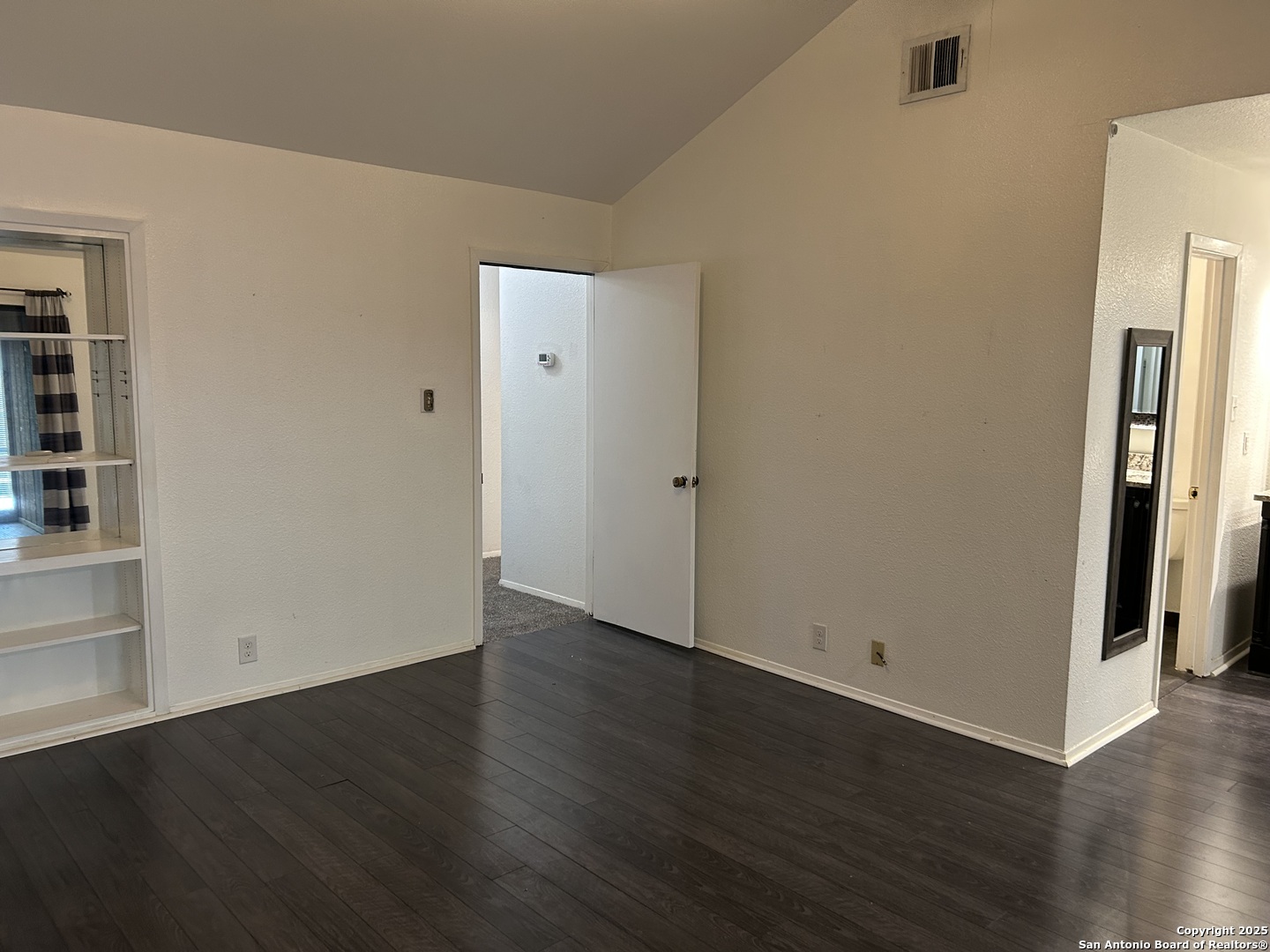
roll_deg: +0.1
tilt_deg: -6.1
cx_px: 635
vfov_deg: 53.1
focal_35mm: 26
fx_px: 954
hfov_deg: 67.3
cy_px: 476
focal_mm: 5.7
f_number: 1.5
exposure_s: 1/60
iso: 200
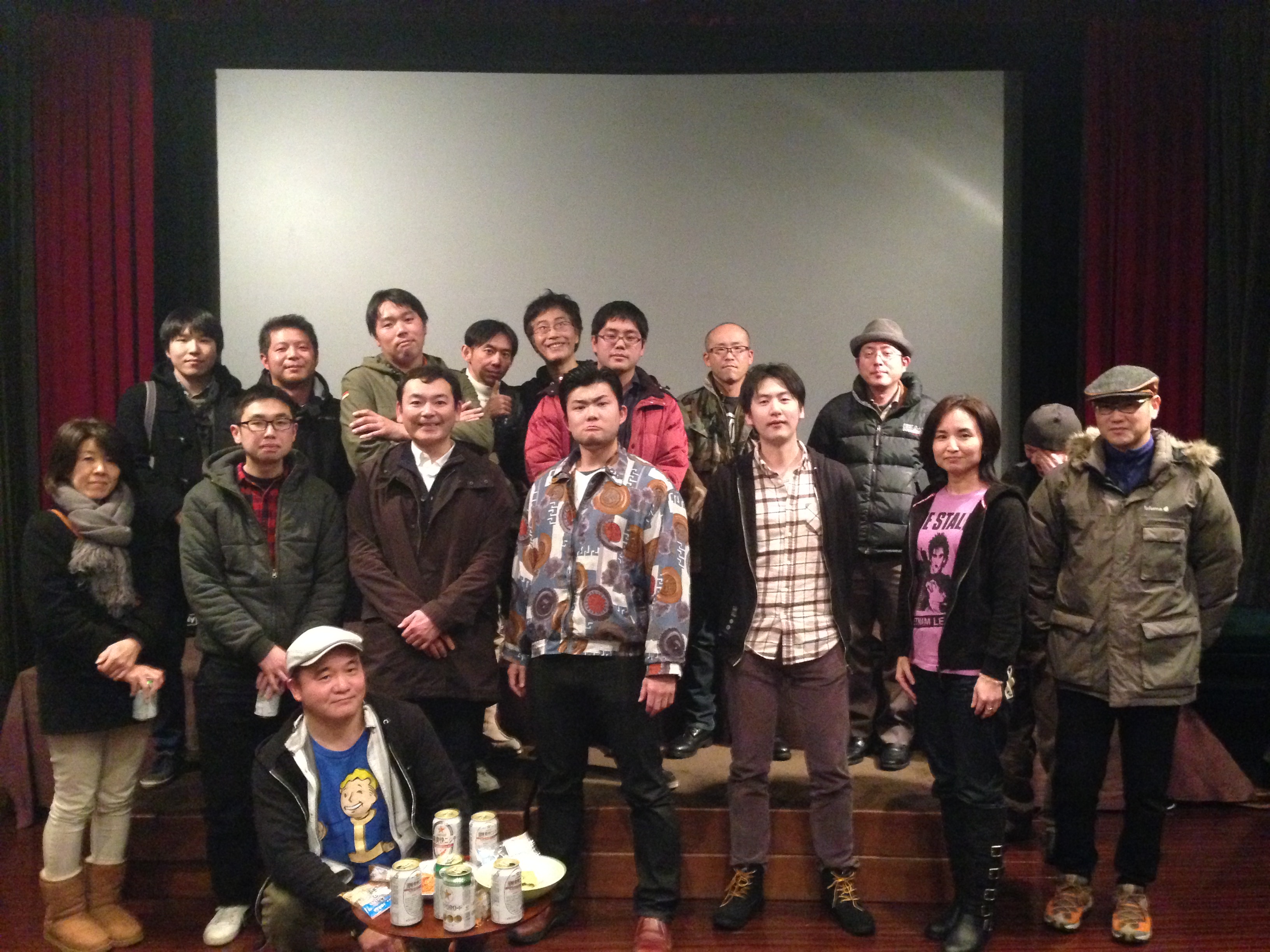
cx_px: 635
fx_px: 1211
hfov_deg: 55.4
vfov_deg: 42.9
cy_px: 476
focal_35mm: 33
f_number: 2.4
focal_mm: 4.12
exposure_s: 1/15
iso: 640
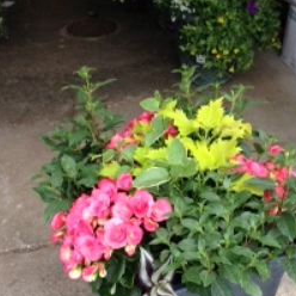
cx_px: 175
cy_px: 216
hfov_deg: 35.9
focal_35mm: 47
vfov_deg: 35.4
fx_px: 455
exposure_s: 1/233
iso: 50
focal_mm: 4.13
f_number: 2.4
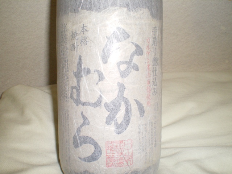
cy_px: 87
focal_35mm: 38
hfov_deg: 49.0
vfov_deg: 37.7
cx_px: 116
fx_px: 255
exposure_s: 1/50
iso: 200
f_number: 4.6
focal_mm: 6.3
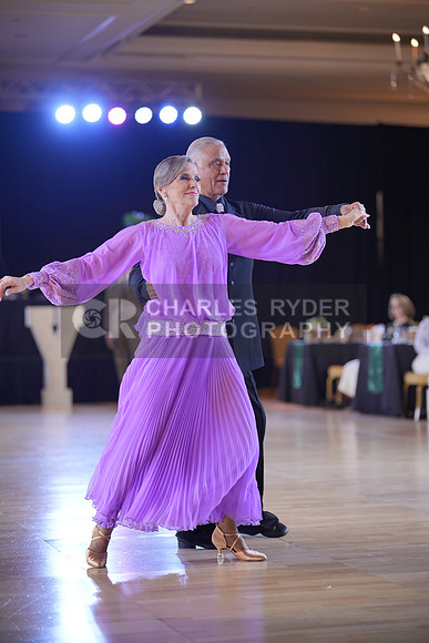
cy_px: 322
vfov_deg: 23.6
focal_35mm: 86
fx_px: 1536
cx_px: 214
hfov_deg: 15.9
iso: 1000
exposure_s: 1/500
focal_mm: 86
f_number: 2
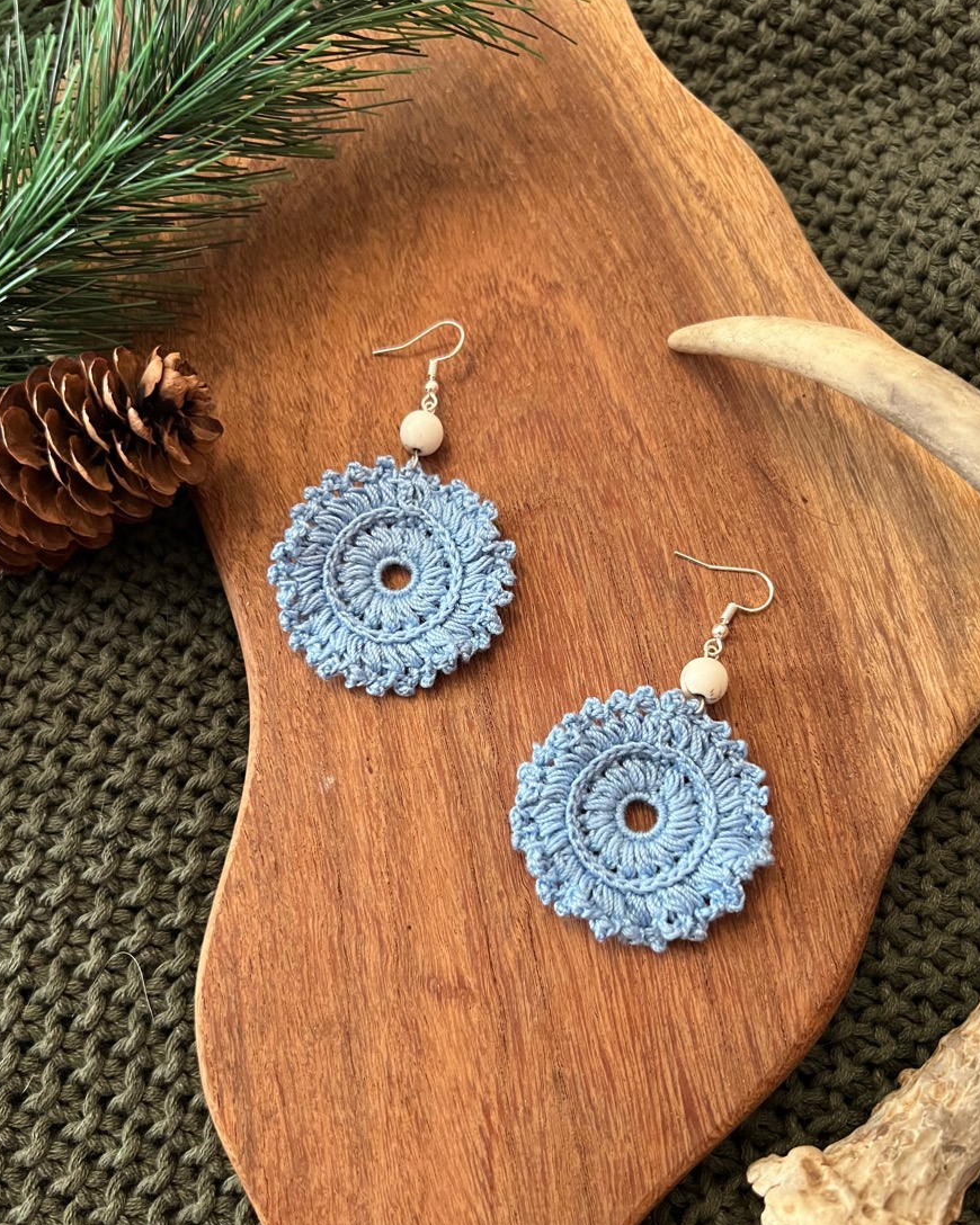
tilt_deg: -74.1
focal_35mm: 28
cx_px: 500
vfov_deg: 62.1
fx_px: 1015
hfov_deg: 51.5
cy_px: 671
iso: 400
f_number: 1.5
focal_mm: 5.7
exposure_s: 1/60
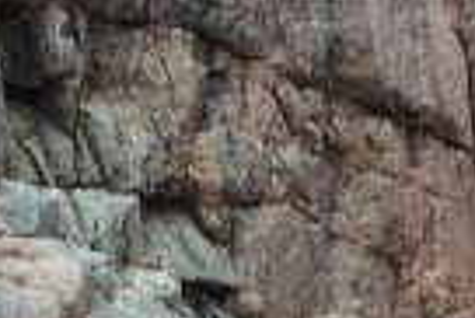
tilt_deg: -8.3
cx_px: 594
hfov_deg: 13.9
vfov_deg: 9.5
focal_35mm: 142
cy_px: 416
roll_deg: -0.1
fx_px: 1876
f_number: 2.2
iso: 40
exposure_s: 1/120
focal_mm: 4.15
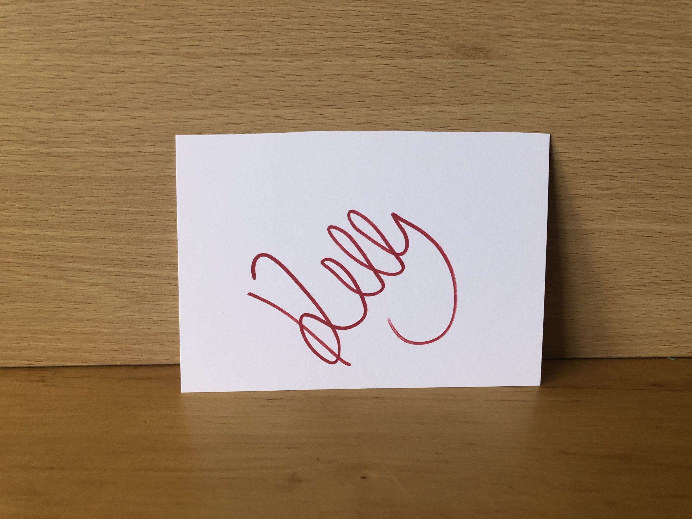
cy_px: 260
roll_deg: -1.6
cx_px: 346
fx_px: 560
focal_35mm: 28
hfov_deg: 63.4
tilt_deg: -20.2
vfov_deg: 49.7
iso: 40
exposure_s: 1/20
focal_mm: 3.99
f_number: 1.8
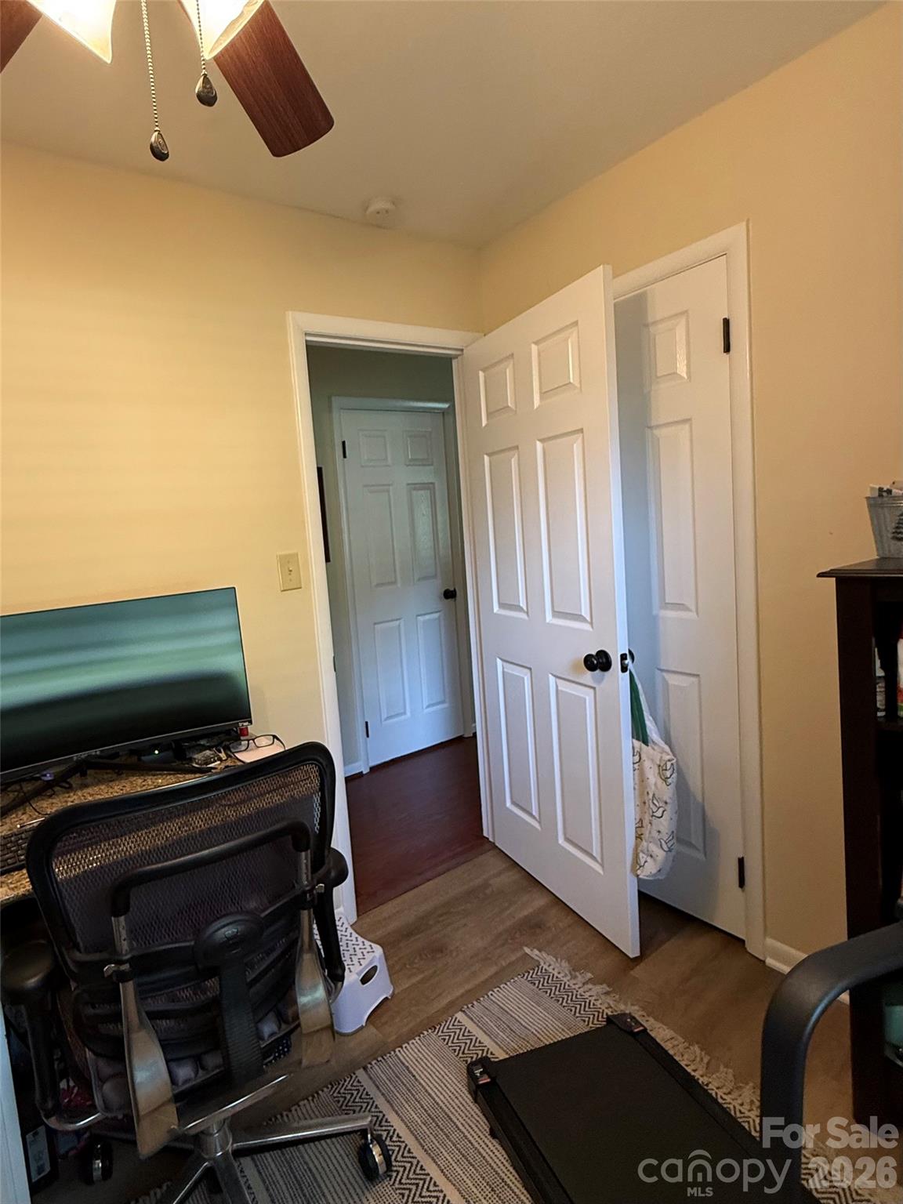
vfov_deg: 102.1
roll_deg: +5.1
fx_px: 487
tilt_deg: -4.2
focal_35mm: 14
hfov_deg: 85.7
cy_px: 602
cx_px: 452
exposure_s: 1/60
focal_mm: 2.22
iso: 250
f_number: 2.2
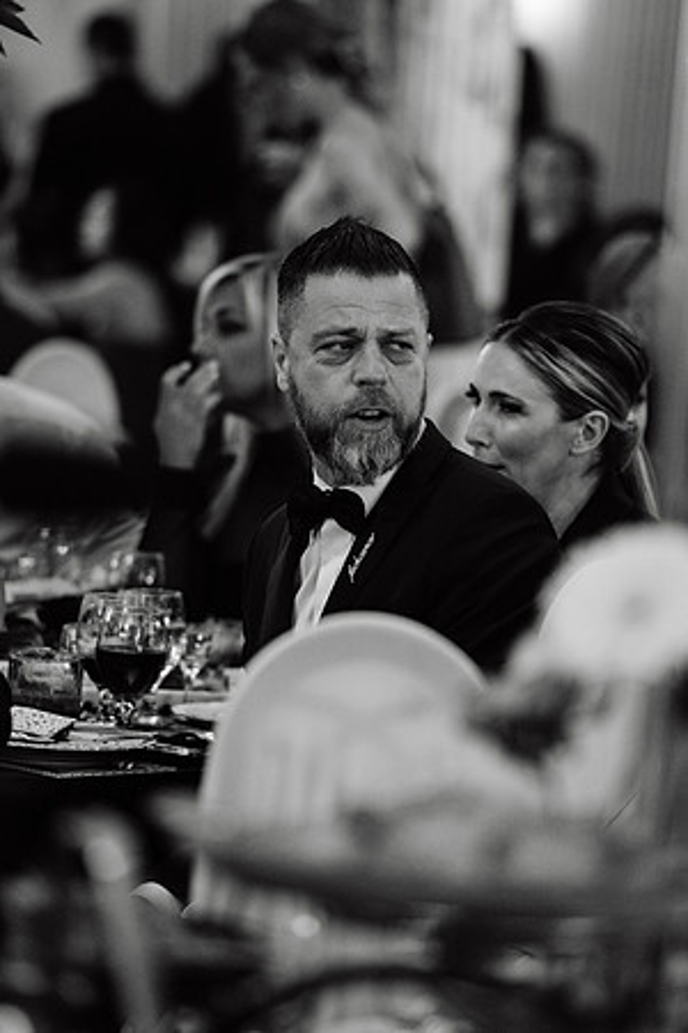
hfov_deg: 7.2
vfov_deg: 10.8
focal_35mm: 190
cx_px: 344
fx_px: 5446
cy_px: 516
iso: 1250
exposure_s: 1/200
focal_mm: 190
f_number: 3.5
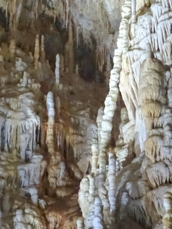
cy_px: 82
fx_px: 1480
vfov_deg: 8.9
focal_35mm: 223
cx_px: 105
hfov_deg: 6.7
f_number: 5.6
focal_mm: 19.68
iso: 3200
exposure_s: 1/8
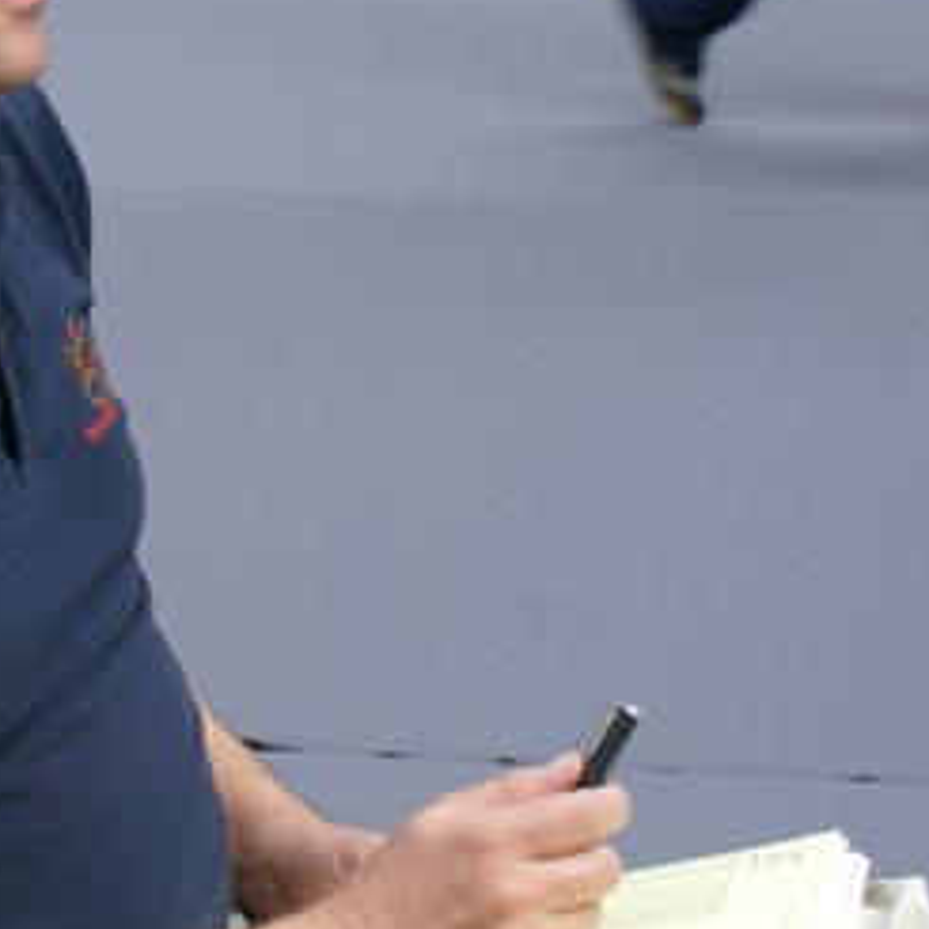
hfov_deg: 16.8
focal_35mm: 102
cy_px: 254
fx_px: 3097
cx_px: 83
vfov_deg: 17.0
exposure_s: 1/50
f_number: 5
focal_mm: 28
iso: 200
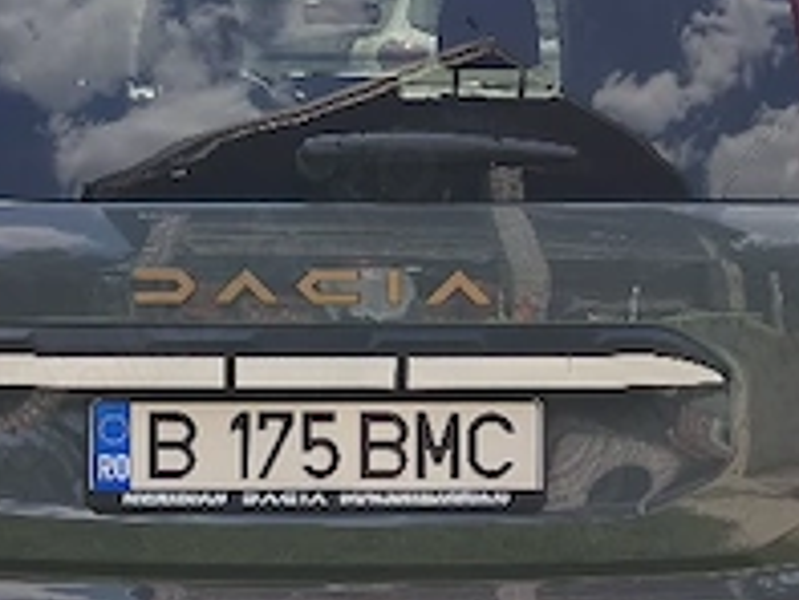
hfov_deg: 27.7
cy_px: 341
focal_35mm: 70
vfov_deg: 21.0
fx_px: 1617
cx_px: 341
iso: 50
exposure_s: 1/1000
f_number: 1.65
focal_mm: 6.18
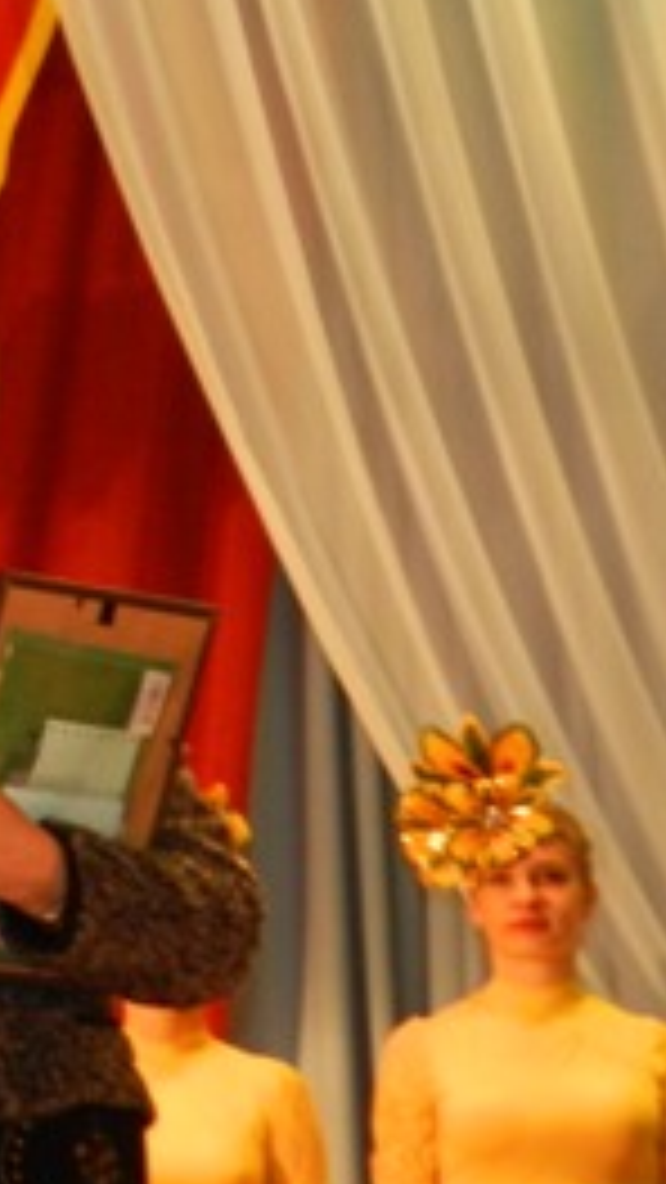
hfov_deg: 9.3
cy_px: 599
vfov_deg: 17.6
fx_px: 3829
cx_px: -698
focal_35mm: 122
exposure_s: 1/13
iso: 400
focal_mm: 8.1
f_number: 4.2
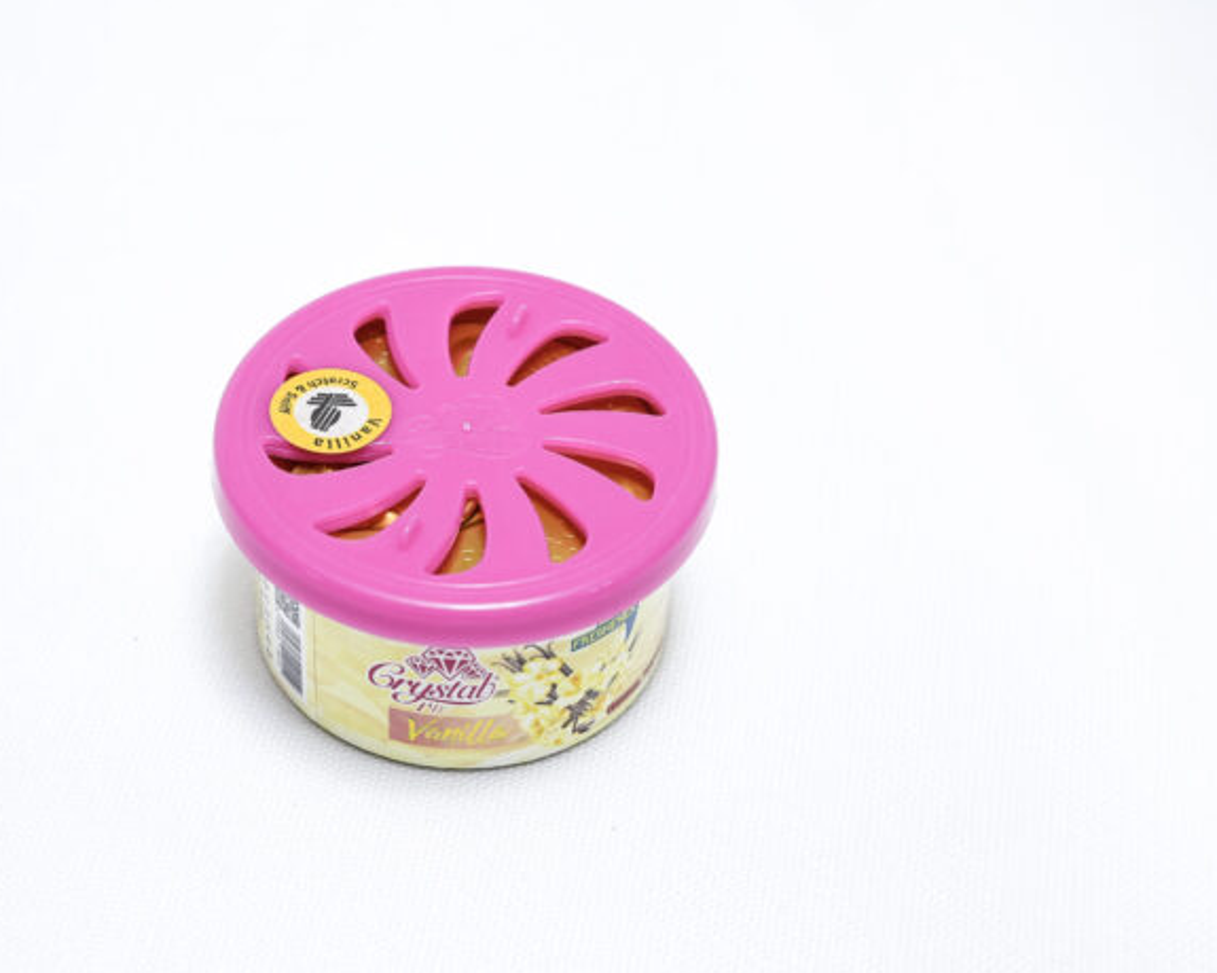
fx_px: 2881
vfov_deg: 19.2
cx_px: 489
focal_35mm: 80
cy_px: 486
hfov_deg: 23.8
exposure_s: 1/250
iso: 3200
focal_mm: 70
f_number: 8
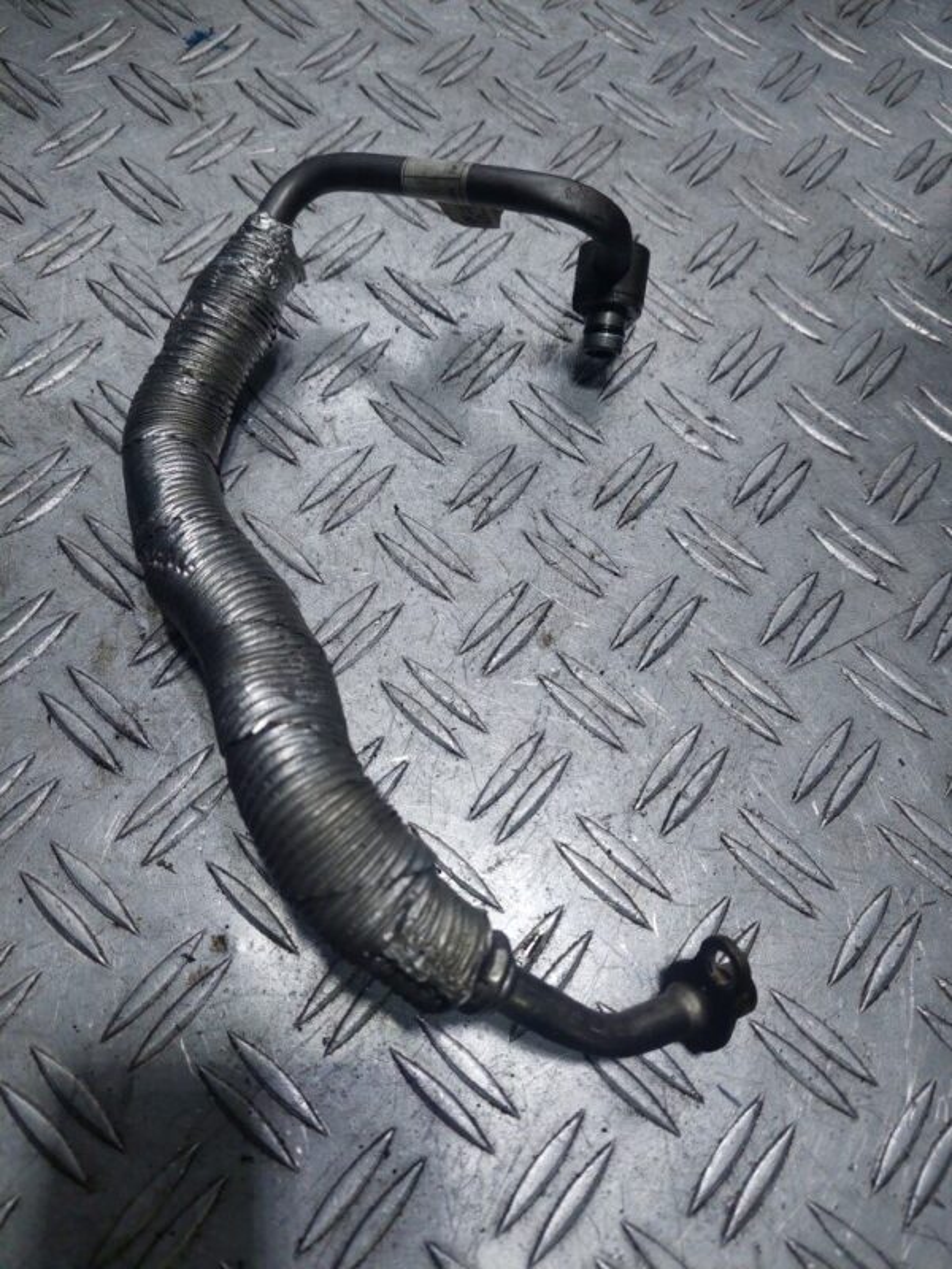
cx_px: 476
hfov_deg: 54.9
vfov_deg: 69.4
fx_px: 917
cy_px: 634
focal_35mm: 25
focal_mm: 5.23
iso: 64
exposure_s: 1/100
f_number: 1.8
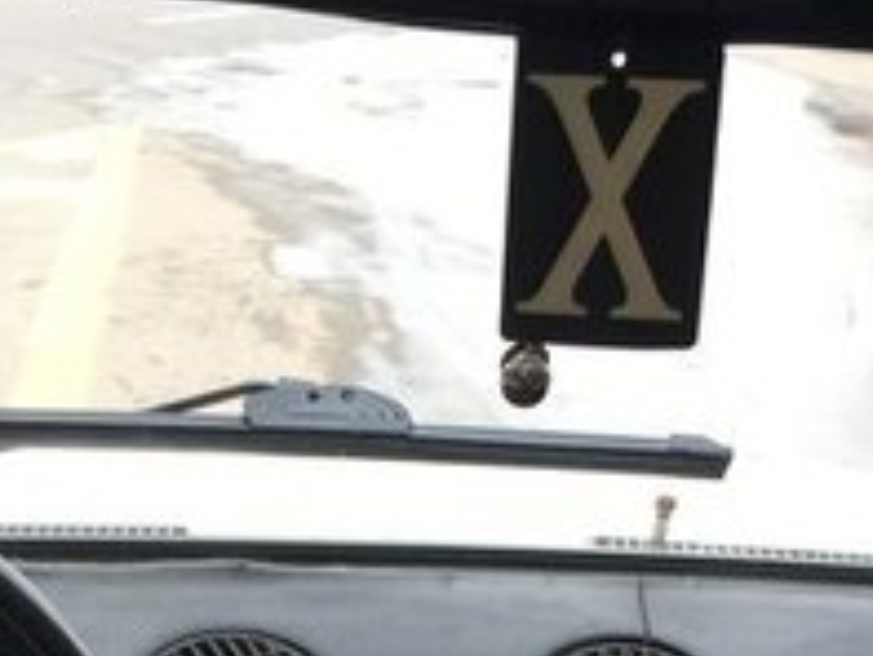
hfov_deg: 20.2
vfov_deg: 14.0
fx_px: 2448
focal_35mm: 97
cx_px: 355
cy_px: 1079
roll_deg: -2.2
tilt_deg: -24.3
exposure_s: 1/113
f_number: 2.2
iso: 25
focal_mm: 4.15
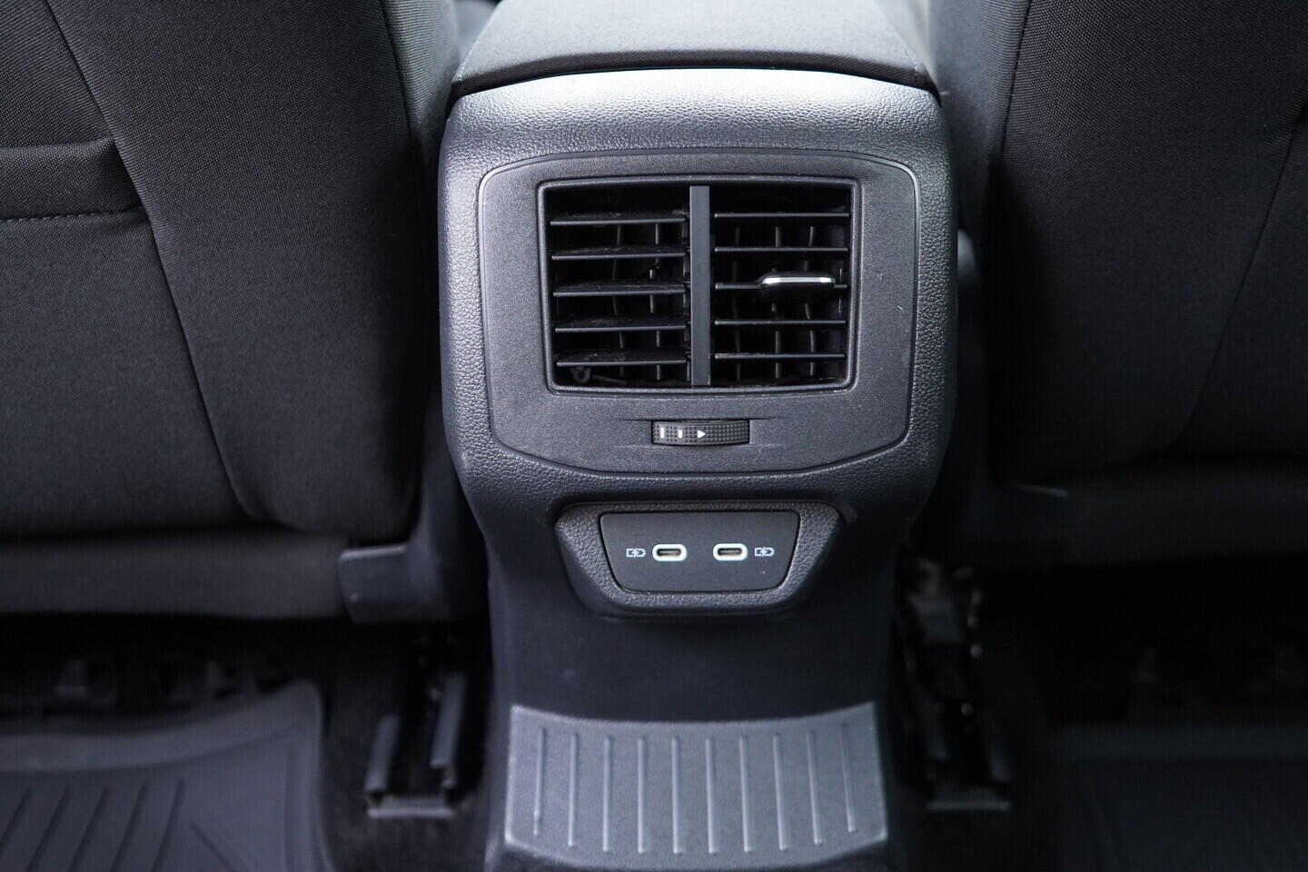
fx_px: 1308
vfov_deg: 36.9
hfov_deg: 53.1
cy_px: 436
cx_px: 654
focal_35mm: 36
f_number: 2.8
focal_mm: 24
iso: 1250
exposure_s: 1/40
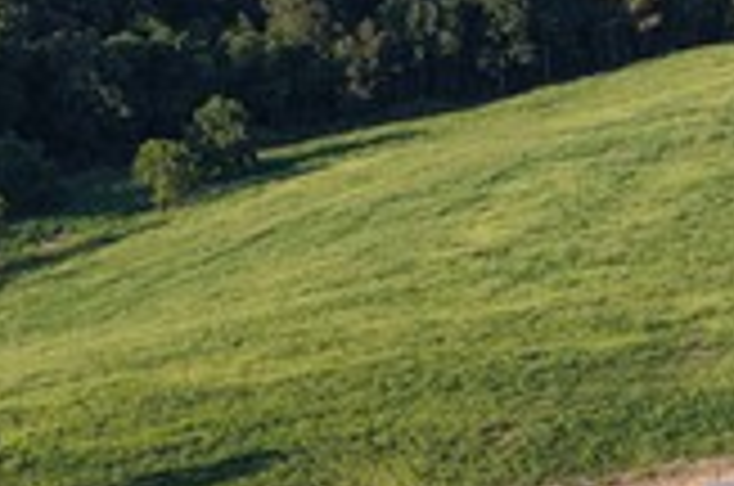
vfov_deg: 7.3
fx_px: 3805
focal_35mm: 187
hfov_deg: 10.5
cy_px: 104
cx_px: 1202
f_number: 2.8
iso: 200
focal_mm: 14.45
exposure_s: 1/1000
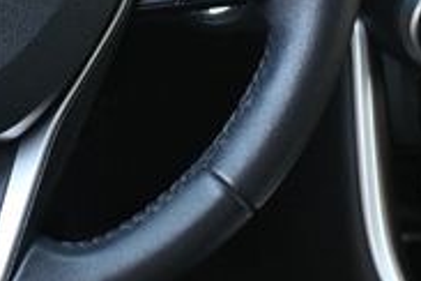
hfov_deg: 13.6
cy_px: -71
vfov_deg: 9.2
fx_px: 1719
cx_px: -85
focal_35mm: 147
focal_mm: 28
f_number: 4.5
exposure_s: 1/125
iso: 1250
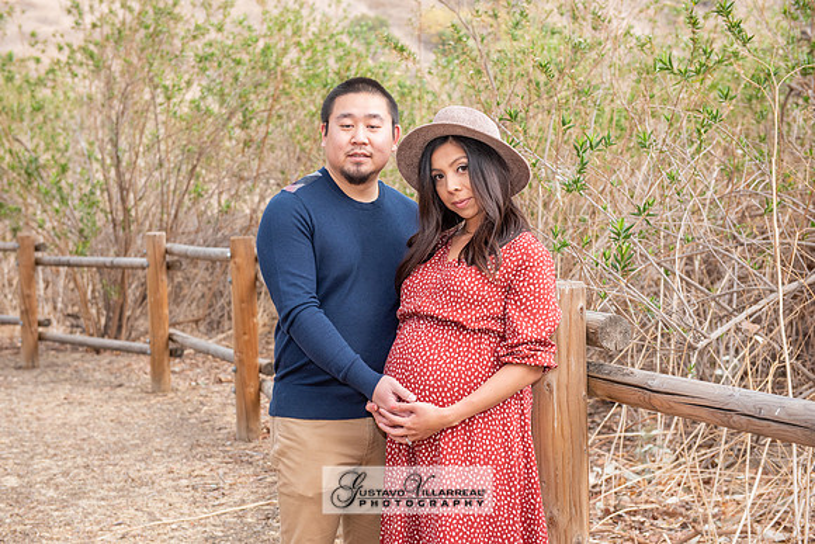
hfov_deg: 35.6
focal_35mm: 56
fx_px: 1268
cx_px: 408
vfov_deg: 24.2
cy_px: 272
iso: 500
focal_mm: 56
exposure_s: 1/125
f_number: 5
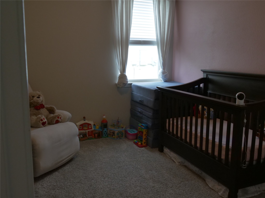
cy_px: 99
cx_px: 132
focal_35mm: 34
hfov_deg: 54.0
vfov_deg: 41.8
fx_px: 260
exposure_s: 1/50
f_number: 8
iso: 1250
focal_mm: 17
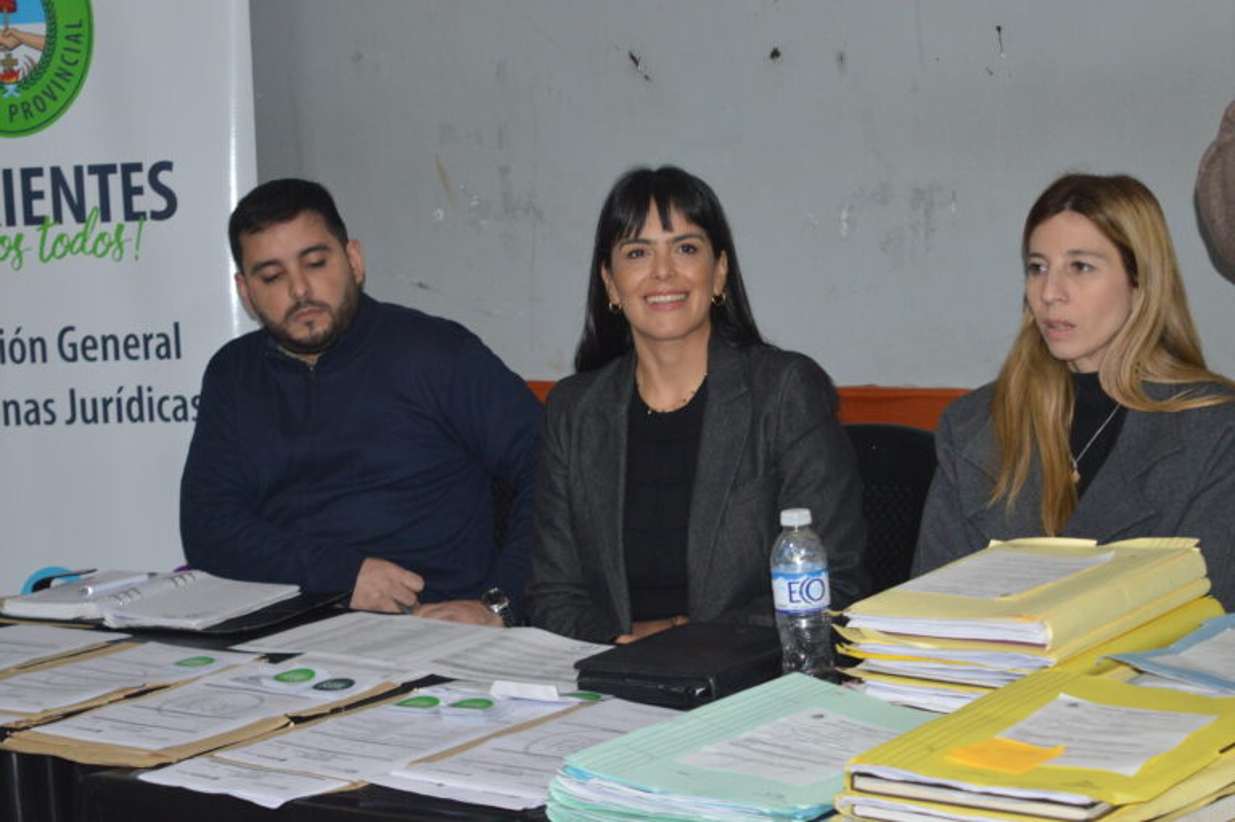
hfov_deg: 24.6
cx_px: 618
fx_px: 2828
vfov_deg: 16.5
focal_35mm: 82
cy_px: 411
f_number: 5.6
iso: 1400
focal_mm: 55
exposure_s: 1/60
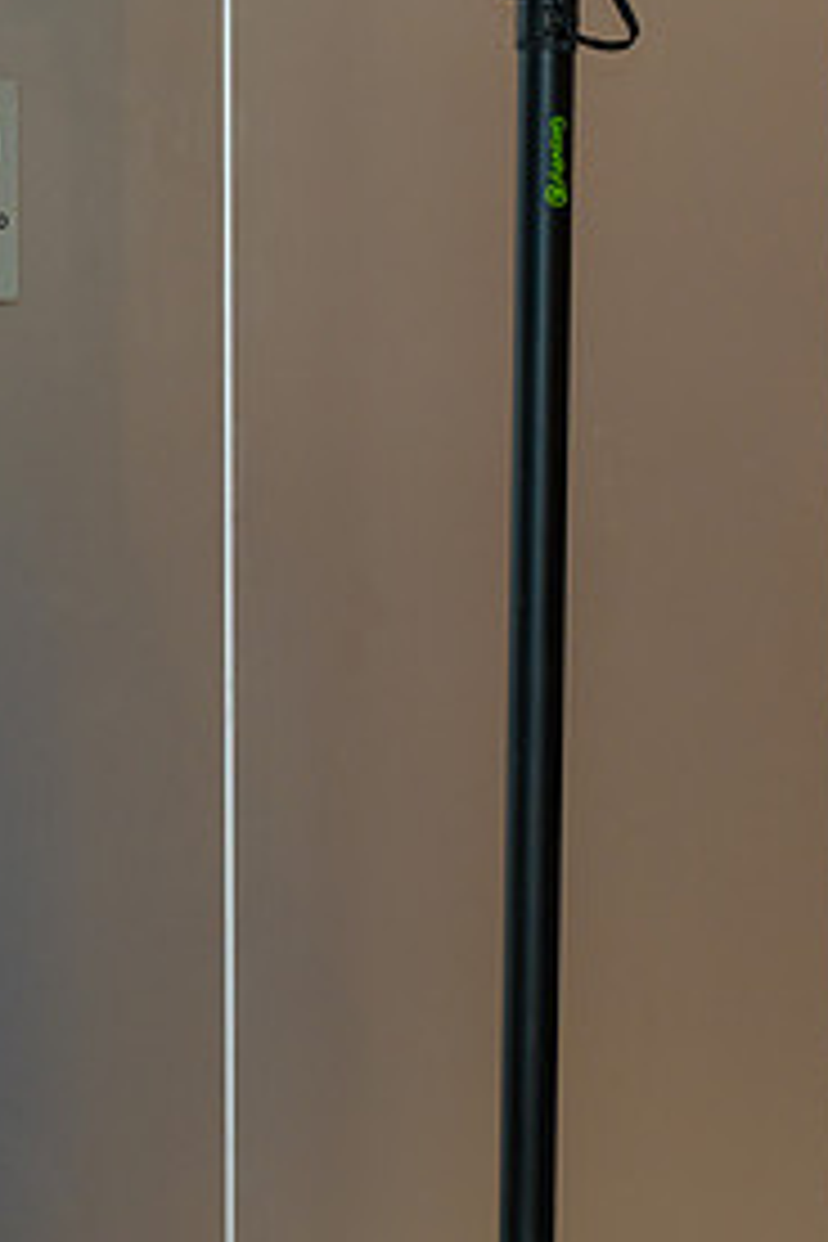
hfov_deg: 6.2
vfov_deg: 9.5
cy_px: 459
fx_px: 7486
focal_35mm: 217
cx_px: 1271
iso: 400
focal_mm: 98
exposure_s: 1/160
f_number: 3.2
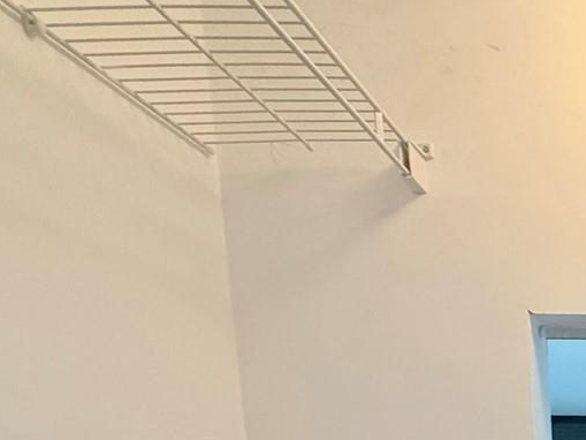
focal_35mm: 44
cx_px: 756
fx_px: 745
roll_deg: -0.2
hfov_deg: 32.6
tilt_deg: -8.1
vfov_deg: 24.8
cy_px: 669
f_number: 2.2
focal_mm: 2.22
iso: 320
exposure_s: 1/120
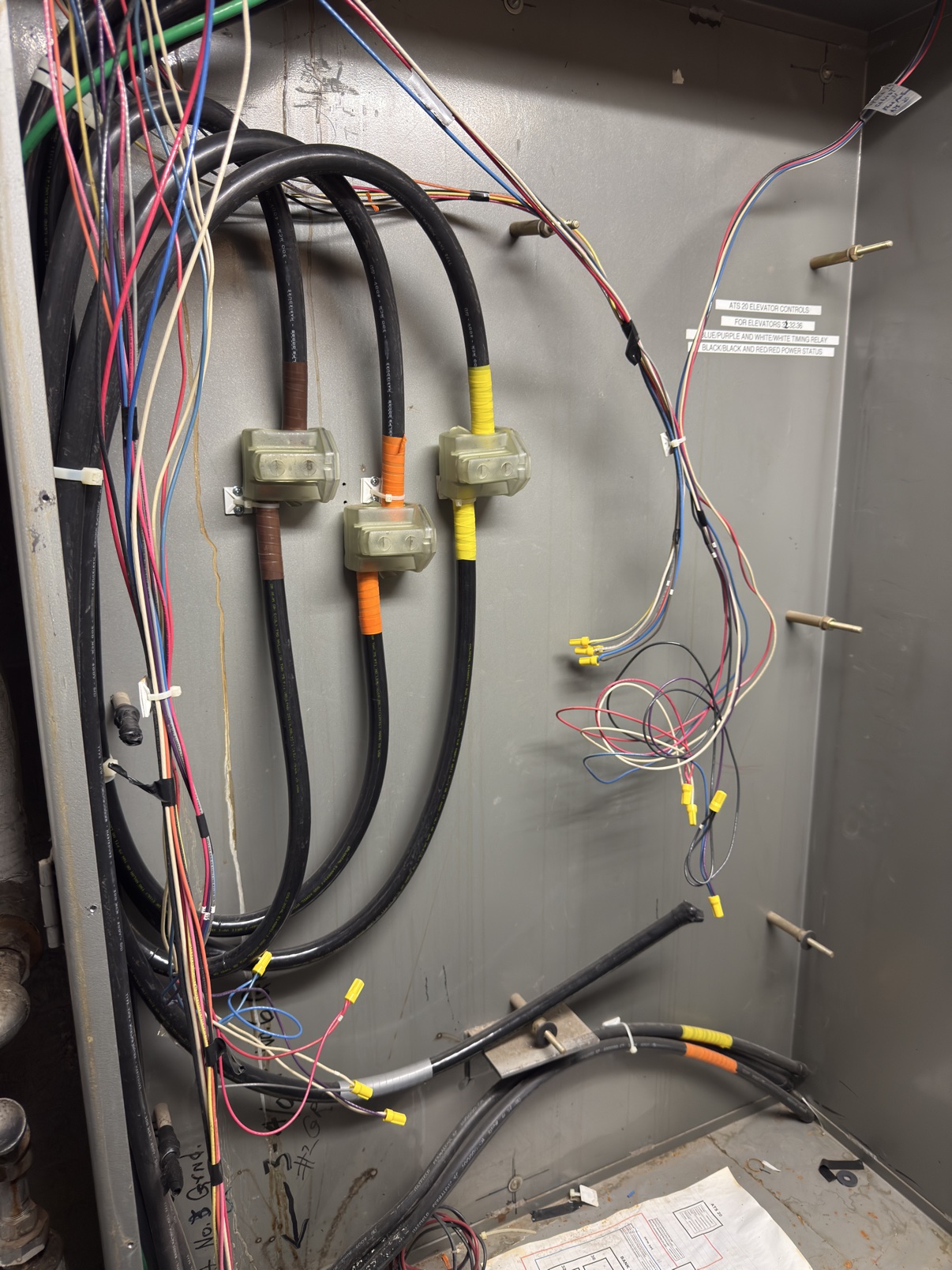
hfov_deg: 56.8
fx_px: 880
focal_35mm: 24
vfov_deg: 71.6
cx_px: 476
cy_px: 635
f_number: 1.78
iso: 250
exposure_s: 1/40
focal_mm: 6.76
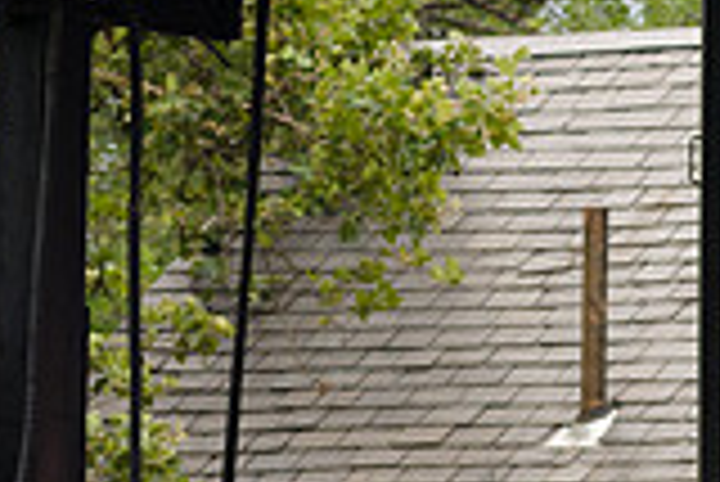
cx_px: 1066
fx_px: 9789
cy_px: 764
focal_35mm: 489
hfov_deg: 4.2
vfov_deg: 2.8
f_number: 5.6
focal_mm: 135
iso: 500
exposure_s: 1/640
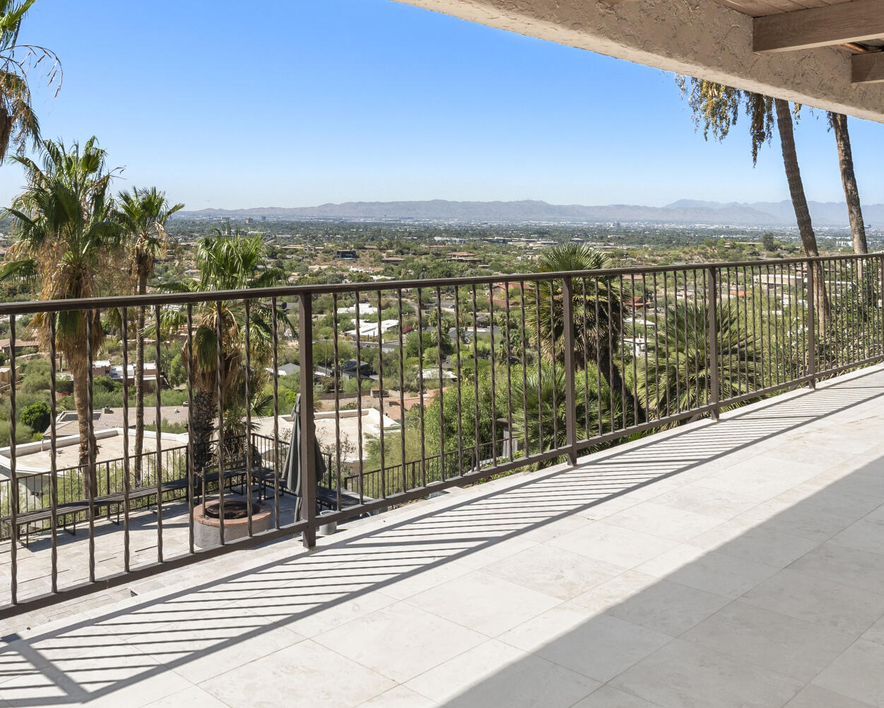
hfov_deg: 50.2
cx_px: 410
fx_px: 942
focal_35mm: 36
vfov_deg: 40.4
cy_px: 214
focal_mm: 16
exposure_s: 1/400
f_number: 8
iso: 500
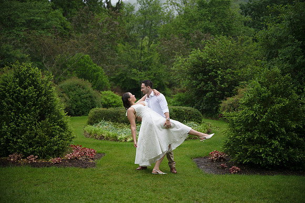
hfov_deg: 34.5
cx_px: 152
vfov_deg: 23.4
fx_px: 491
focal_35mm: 58
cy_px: 102
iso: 320
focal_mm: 58
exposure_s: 1/125
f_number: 2.8
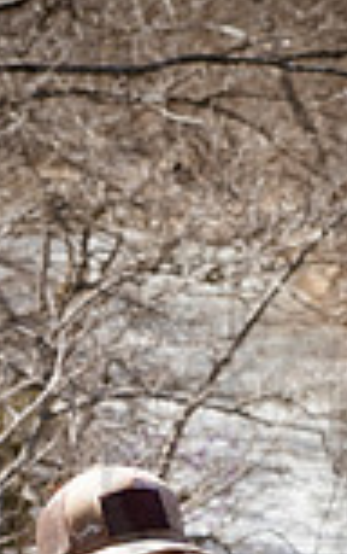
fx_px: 4753
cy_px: 800
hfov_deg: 4.2
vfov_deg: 6.6
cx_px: 199
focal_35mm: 315
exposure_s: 1/320
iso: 800
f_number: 13
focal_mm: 105
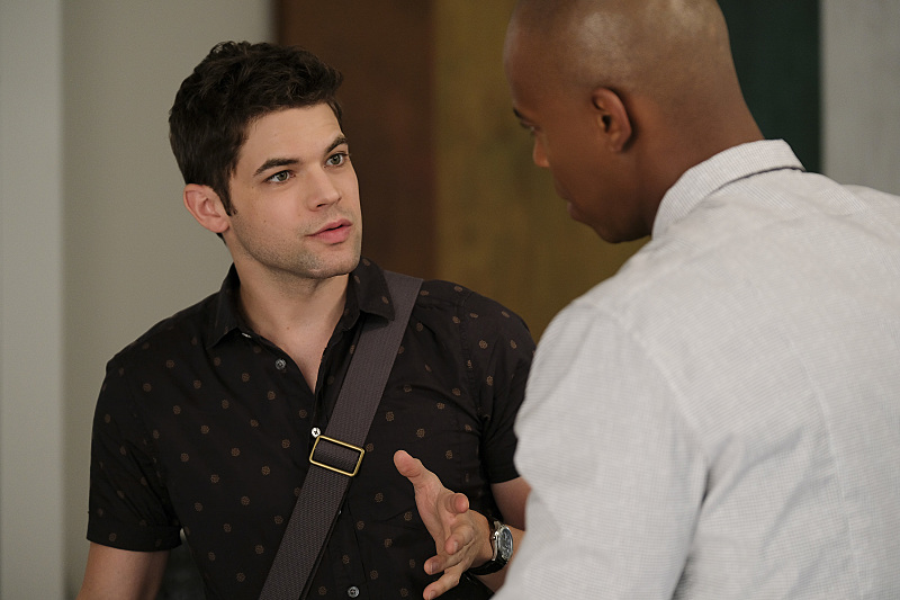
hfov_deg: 16.3
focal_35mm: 126
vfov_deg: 10.9
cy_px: 300
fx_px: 3149
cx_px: 450
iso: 640
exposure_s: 1/125
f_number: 2.8
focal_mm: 83.8
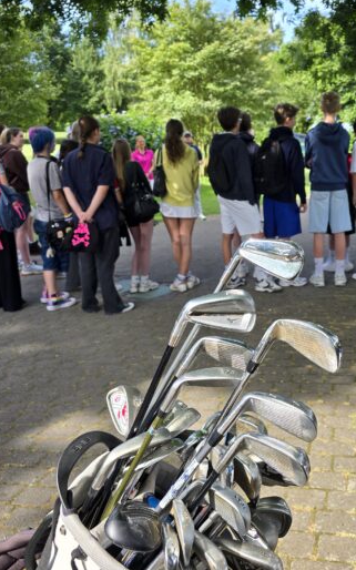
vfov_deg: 58.2
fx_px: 513
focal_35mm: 33
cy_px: 283
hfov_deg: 37.6
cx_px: 255
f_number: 1.7
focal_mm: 6.3
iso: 12
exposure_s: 1/180
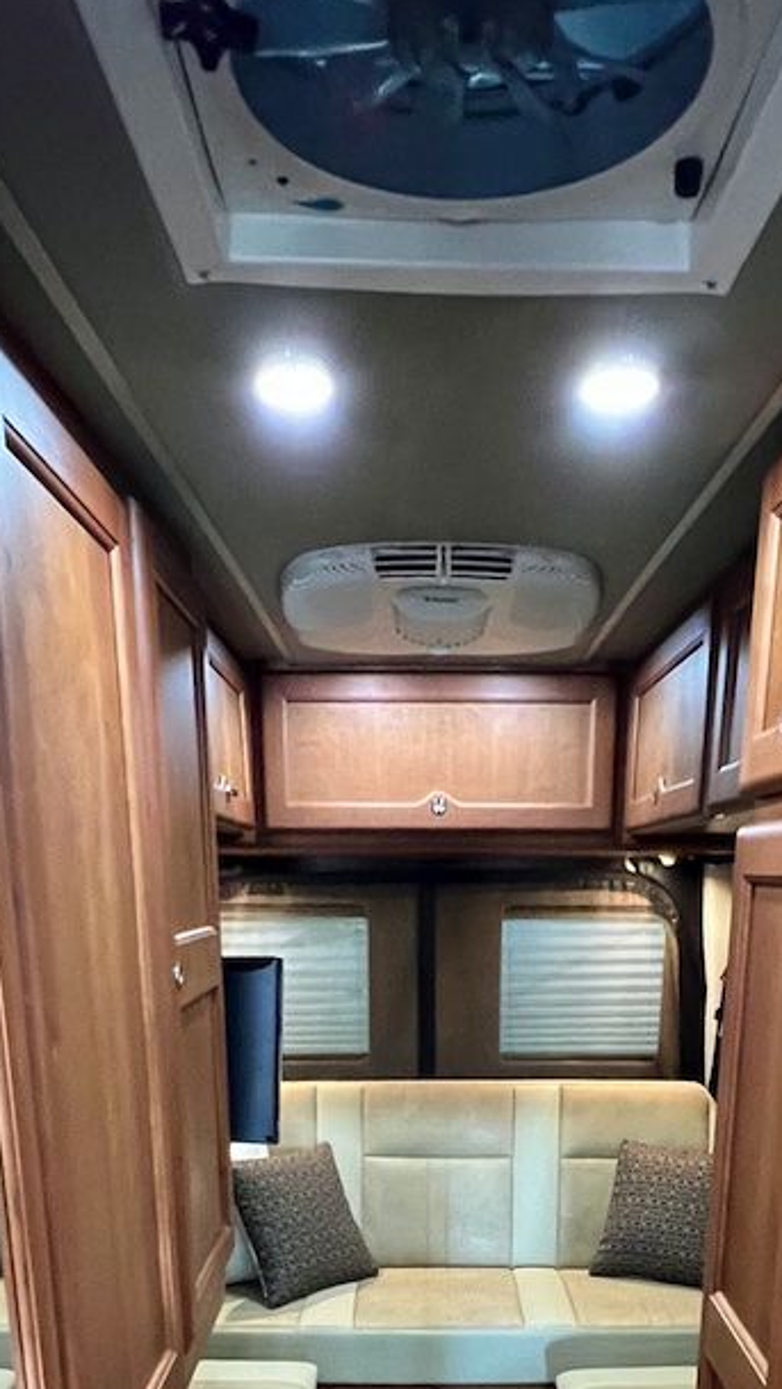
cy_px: 1253
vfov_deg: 54.4
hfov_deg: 37.8
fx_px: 1142
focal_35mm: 31
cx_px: 435
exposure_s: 1/40
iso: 800
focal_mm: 1.57
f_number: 1.8
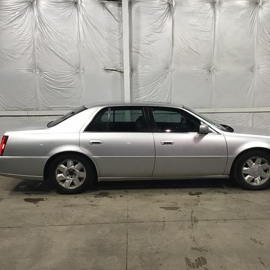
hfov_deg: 44.9
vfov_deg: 44.9
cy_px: 135
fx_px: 327
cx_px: 149
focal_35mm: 37
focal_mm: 3.3
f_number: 2.4
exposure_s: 1/30
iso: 50
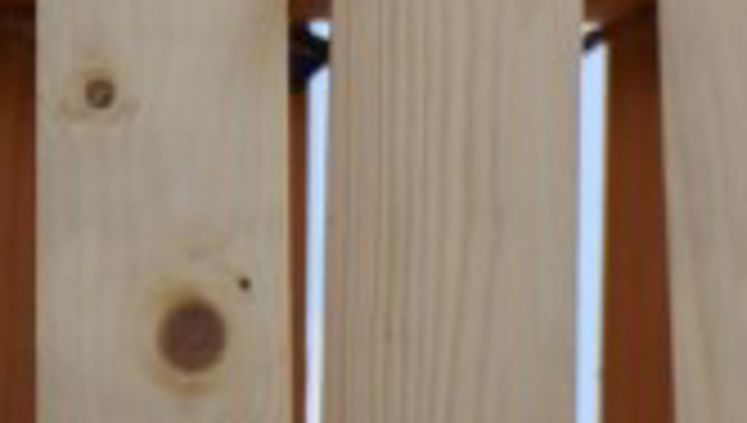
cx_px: 122
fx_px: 14265
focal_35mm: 719
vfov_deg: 1.7
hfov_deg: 3.0
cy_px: -1946
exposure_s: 1/640
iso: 200
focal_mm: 62
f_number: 6.3
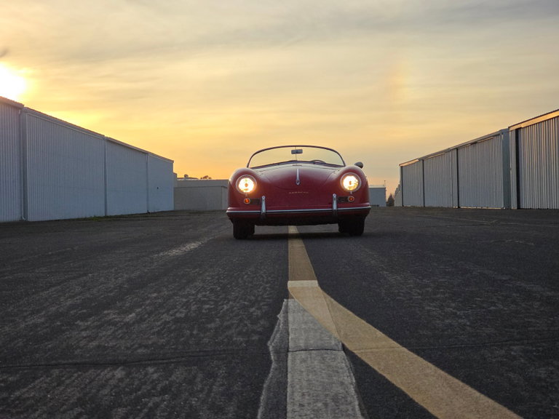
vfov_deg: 21.3
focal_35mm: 69
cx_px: 280
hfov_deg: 28.2
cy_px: 210
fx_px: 1114
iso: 50
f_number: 2.4
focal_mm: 7.9
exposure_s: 1/2500
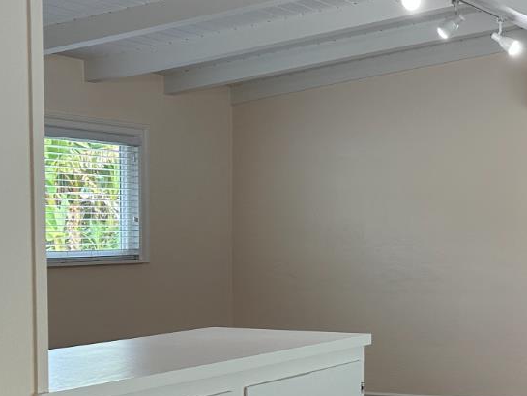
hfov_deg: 25.0
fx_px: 1005
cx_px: 705
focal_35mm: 66
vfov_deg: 22.1
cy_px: 280
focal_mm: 6.86
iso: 80
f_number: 1.78
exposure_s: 1/150
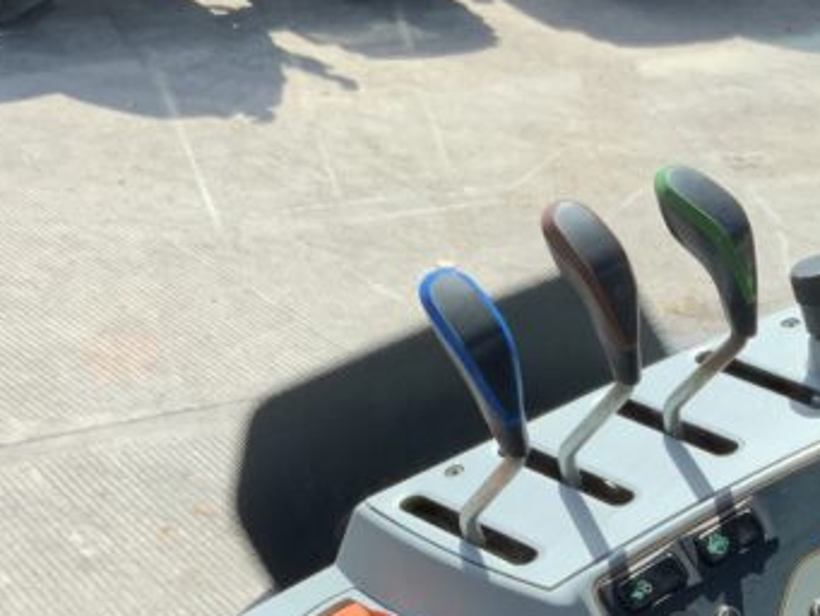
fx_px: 2062
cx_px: 849
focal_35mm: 87
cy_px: 669
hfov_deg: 21.6
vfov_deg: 16.5
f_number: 1.8
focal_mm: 3
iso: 16
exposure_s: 1/504
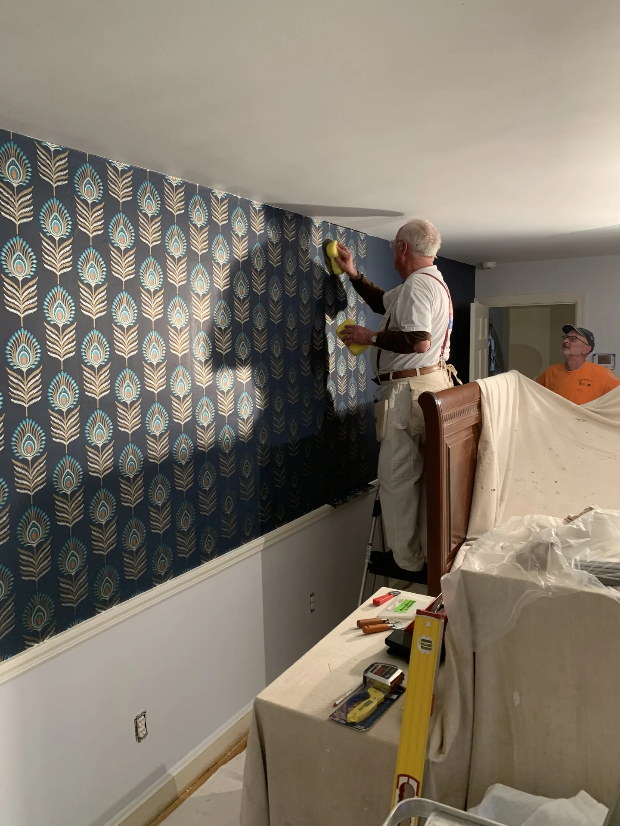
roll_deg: +1.1
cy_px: 413
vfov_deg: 67.3
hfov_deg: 53.1
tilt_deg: -3.6
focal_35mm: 26
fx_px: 621
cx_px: 310
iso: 64
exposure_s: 1/60
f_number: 1.8
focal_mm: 4.25
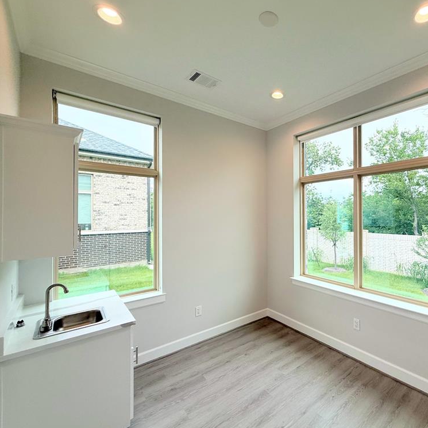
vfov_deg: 84.0
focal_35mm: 17
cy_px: 214
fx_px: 238
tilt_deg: +0.8
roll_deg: +0.3
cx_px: 291
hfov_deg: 80.7
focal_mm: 2.22
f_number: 2.2
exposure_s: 1/258
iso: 64
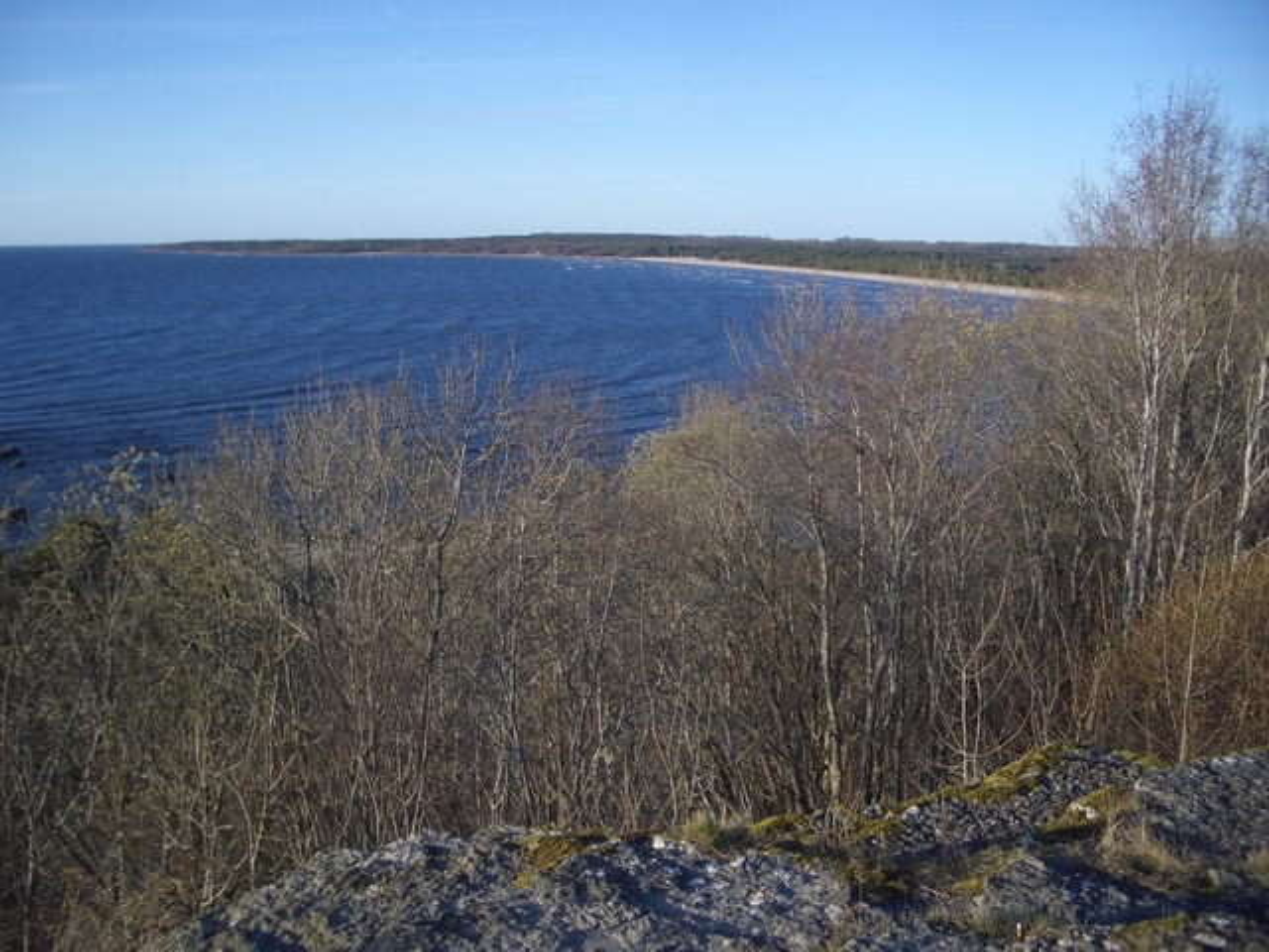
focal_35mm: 35
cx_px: 634
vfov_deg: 40.7
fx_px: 1283
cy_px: 476
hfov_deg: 52.6
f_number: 2.6
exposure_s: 1/640
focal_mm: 5.8
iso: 50
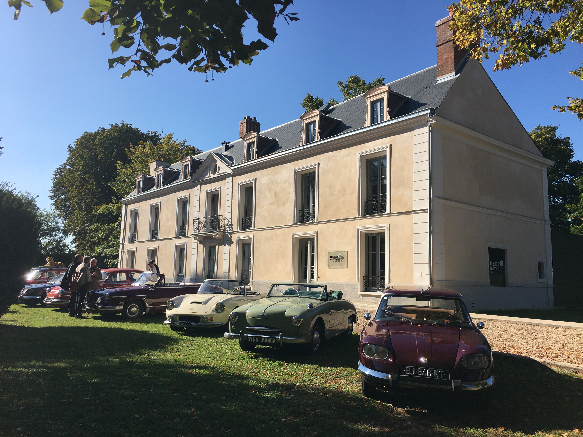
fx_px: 488
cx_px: 292
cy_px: 218
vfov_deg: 48.2
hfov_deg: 61.7
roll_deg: -1.0
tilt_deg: +7.7
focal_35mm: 29
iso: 25
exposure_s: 1/1672
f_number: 2.2
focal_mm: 4.15
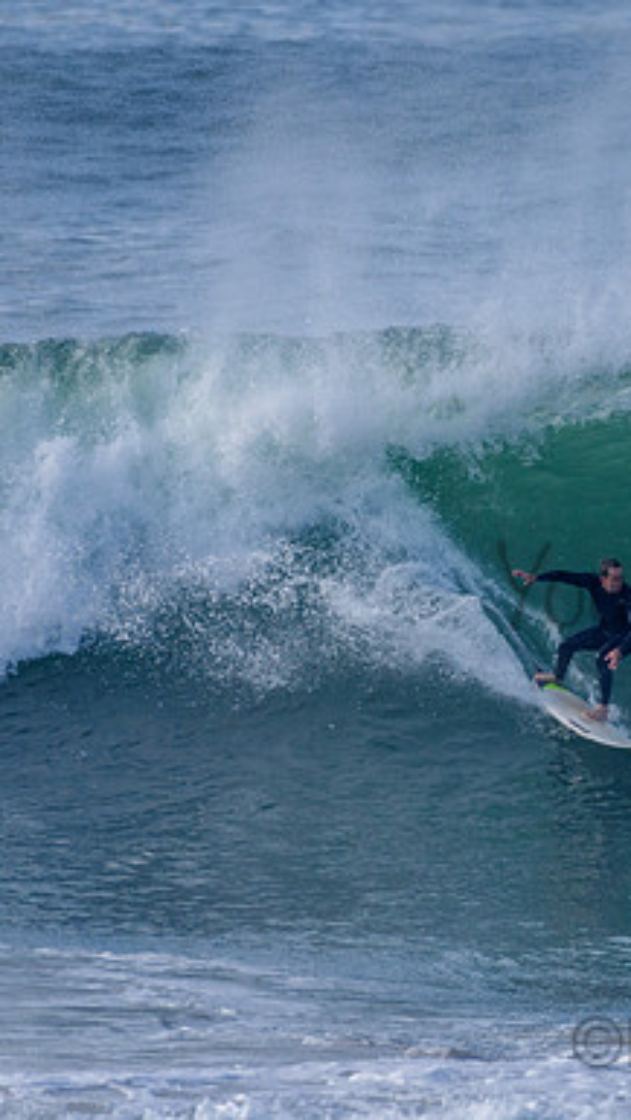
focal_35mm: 1184
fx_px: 35164
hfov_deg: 1.0
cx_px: 797
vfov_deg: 1.8
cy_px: 560
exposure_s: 1/2000
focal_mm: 500
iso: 400
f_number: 5.6
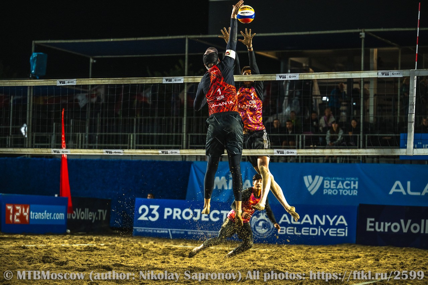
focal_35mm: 97
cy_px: 142
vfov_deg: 14.1
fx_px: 1153
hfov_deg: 21.0
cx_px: 214
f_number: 3.2
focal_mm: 97
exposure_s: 1/1250
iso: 1250
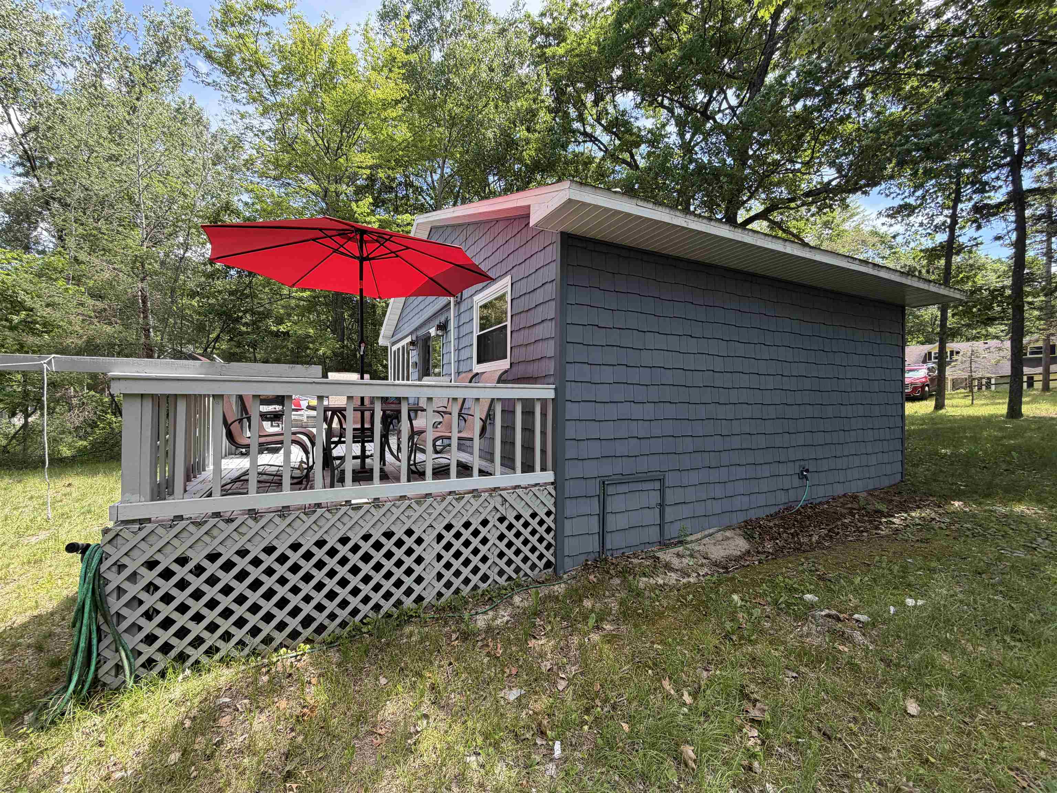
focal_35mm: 14
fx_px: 427
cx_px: 528
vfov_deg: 85.7
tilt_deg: -0.3
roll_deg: -0.2
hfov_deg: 102.1
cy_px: 396
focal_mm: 2.22
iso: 50
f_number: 2.2
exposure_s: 1/188
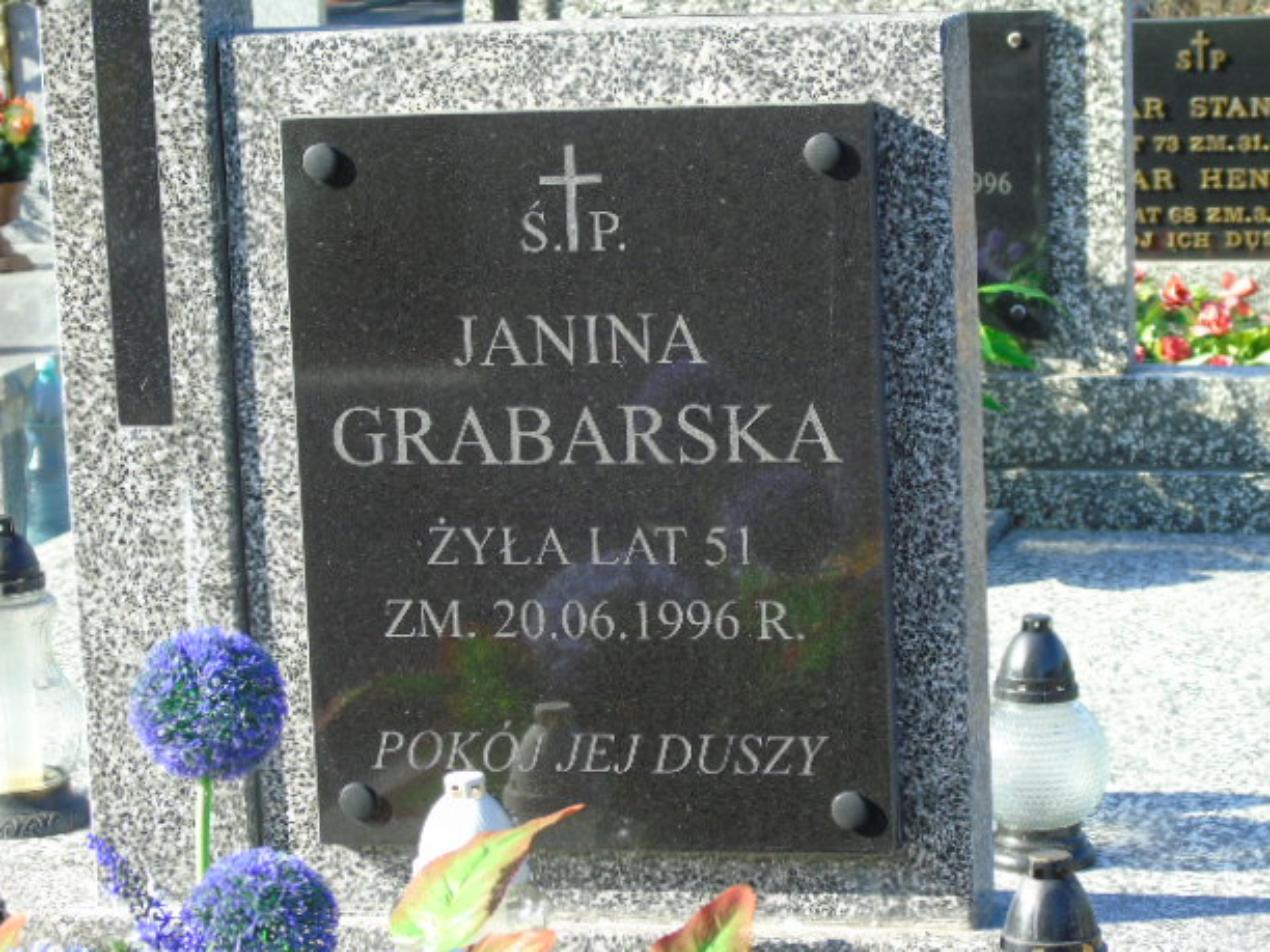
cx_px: 625
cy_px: 496
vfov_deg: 13.1
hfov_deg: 17.4
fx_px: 4146
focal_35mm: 113
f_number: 4.4
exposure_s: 1/125
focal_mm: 19
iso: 80
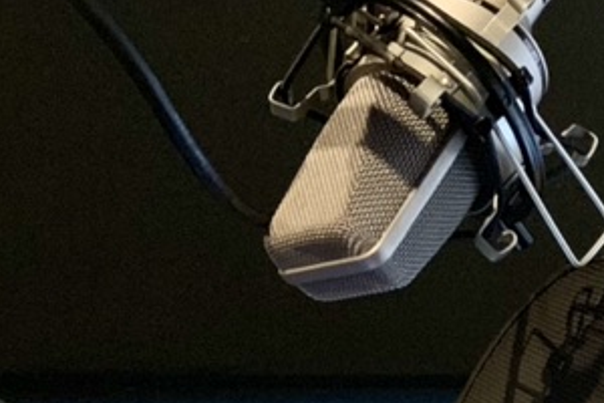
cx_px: 658
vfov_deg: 13.1
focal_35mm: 98
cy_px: 627
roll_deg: +0.7
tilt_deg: -9.0
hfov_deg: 19.9
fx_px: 1644
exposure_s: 1/17
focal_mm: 4.25
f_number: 1.8
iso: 640
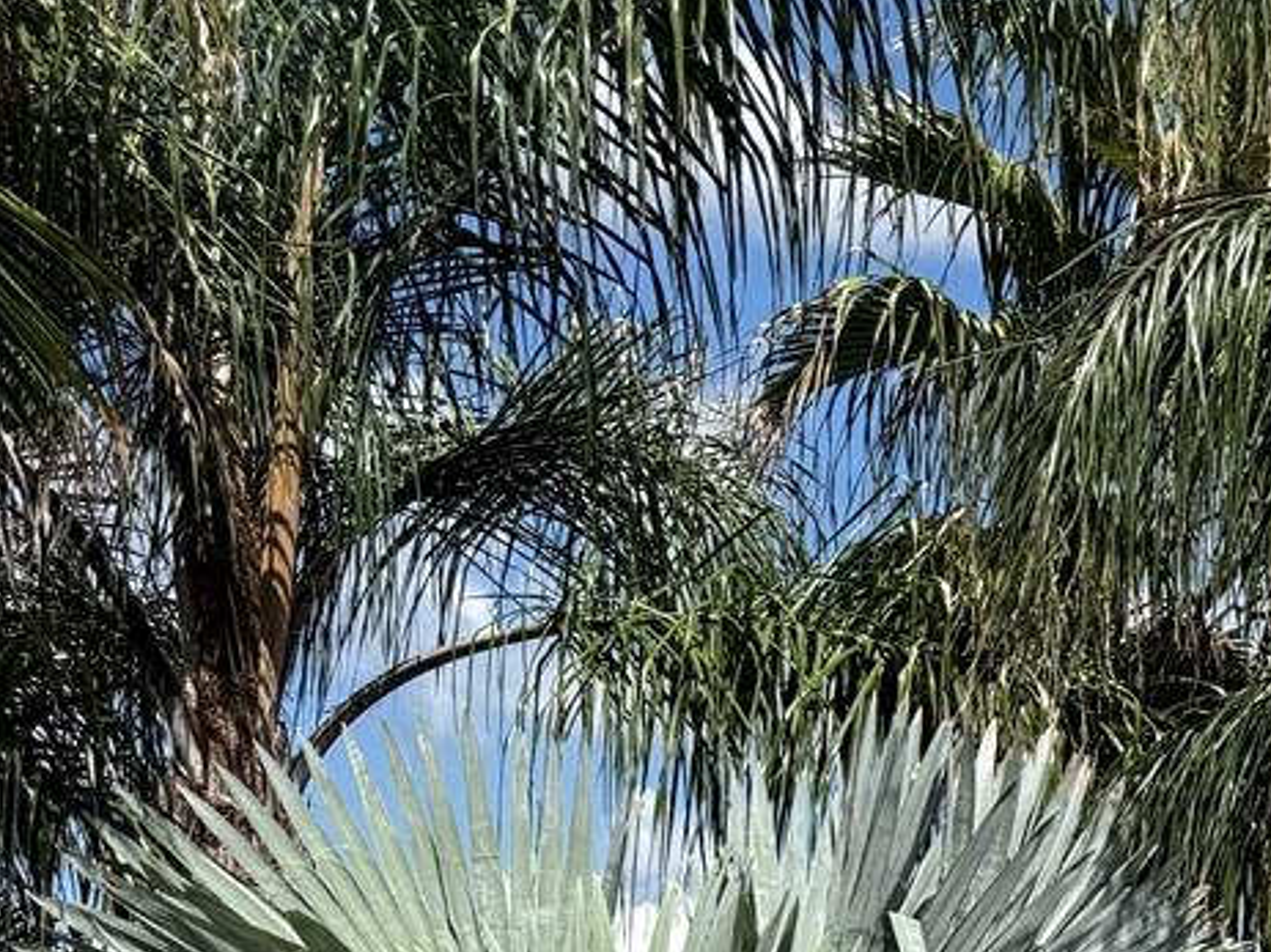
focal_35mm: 83
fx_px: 3047
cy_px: 1550
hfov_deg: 20.0
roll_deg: -2.5
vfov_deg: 15.9
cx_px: 1971
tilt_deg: -2.9
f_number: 1.78
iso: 80
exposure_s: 1/5319
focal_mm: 6.76
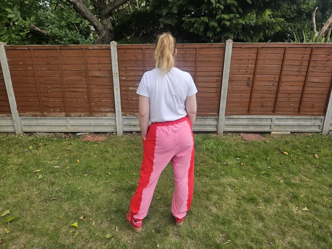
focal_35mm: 23
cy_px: 124
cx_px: 166
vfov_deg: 58.9
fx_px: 221
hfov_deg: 73.9
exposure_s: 1/333
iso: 25
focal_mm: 5.4
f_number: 1.8
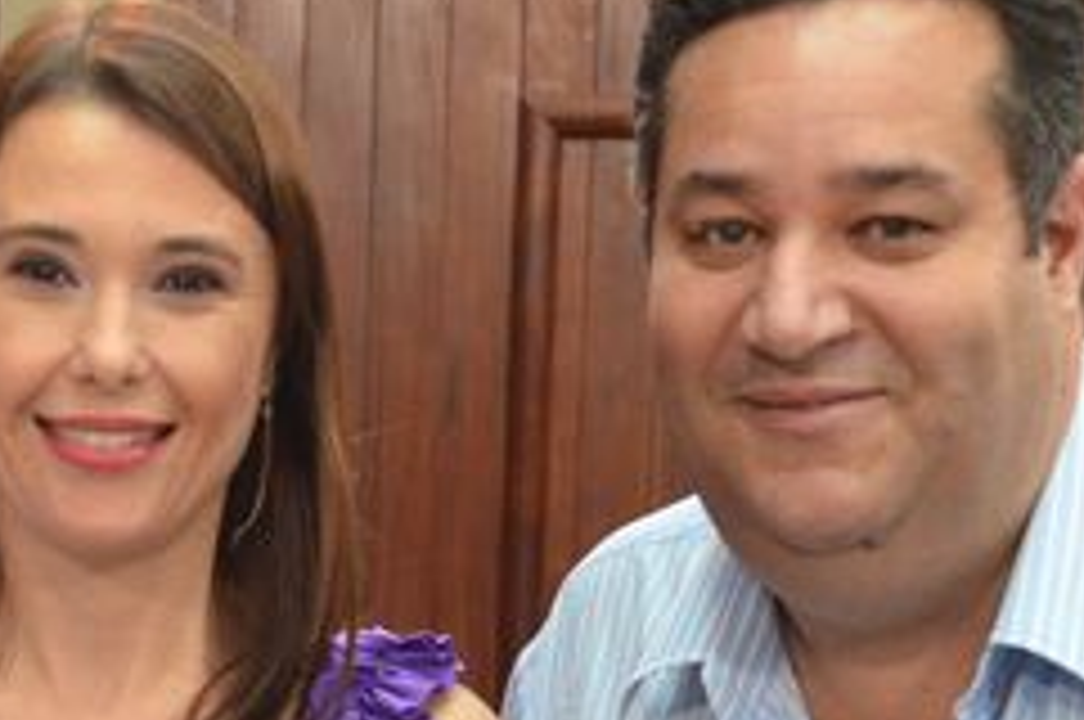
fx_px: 4029
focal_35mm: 134
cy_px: 826
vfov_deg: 10.1
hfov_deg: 15.1
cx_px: 22
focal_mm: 28
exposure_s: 1/80
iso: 2000
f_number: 5.6
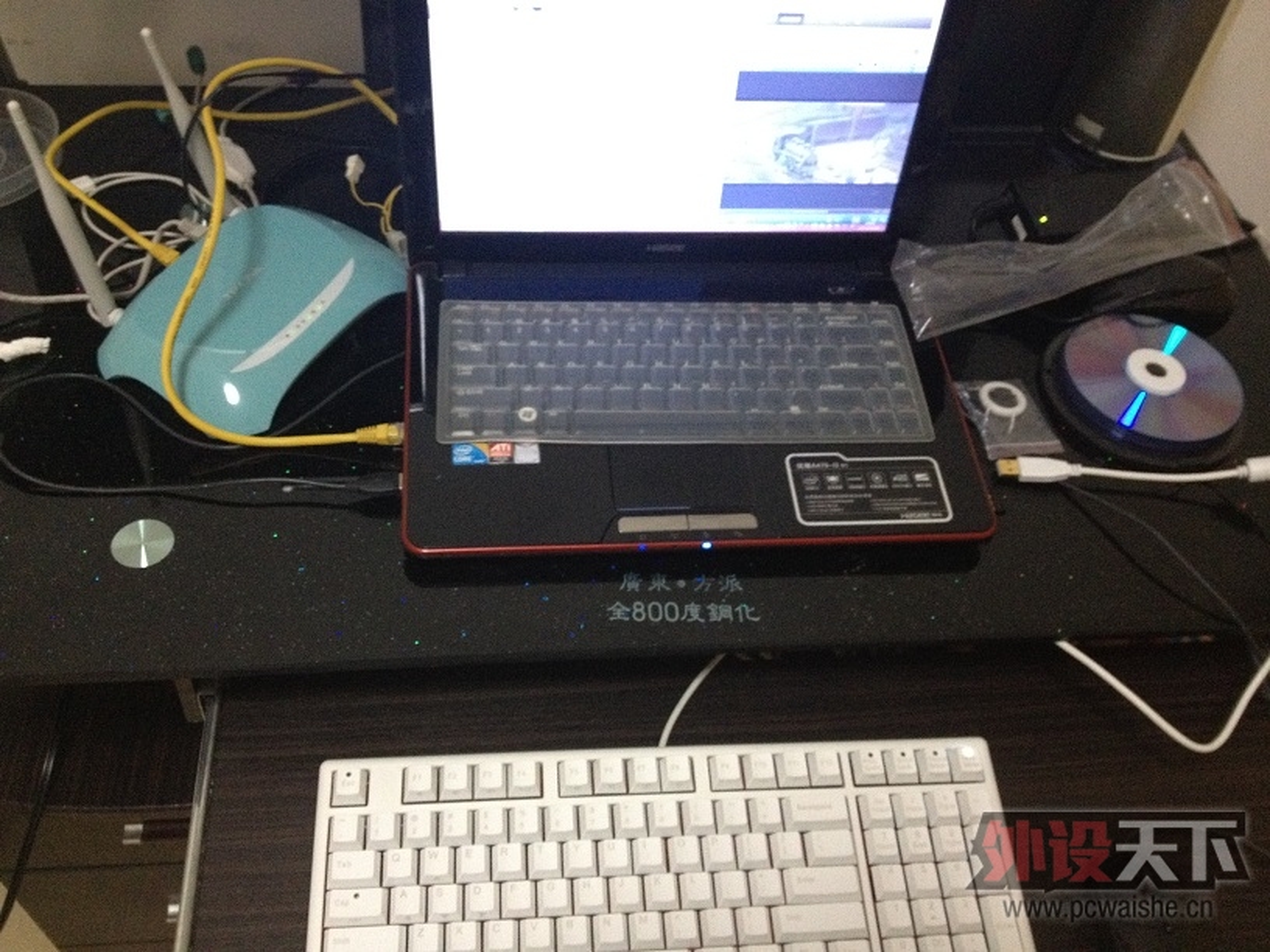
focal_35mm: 35
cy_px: 476
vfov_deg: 40.7
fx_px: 1284
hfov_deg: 52.6
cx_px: 635
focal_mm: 4.28
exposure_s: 1/17
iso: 400
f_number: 2.4
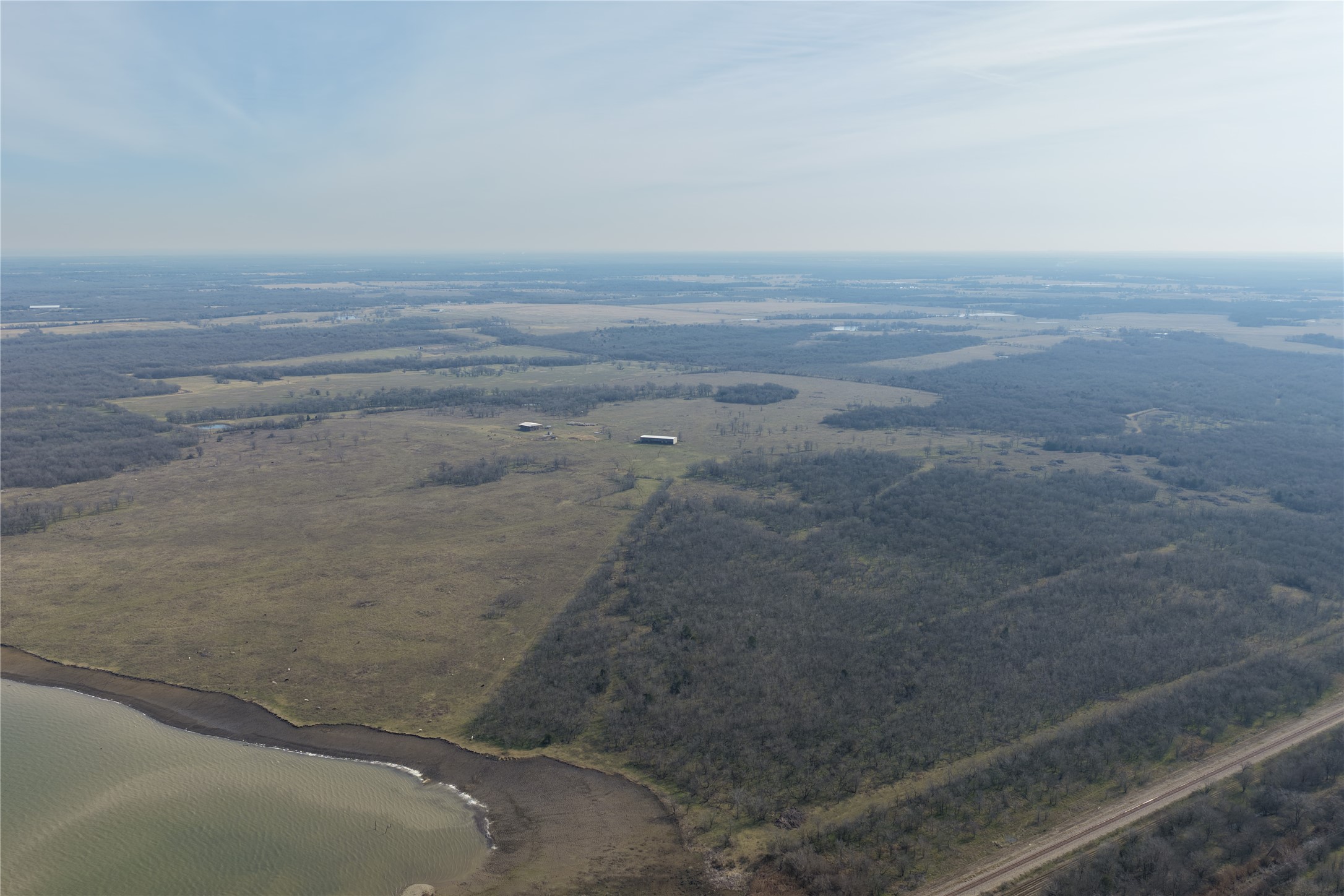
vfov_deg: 46.4
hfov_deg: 65.5
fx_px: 1045
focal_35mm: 28
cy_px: 448
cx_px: 672
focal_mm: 14.45
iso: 200
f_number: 2.8
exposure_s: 1/2000
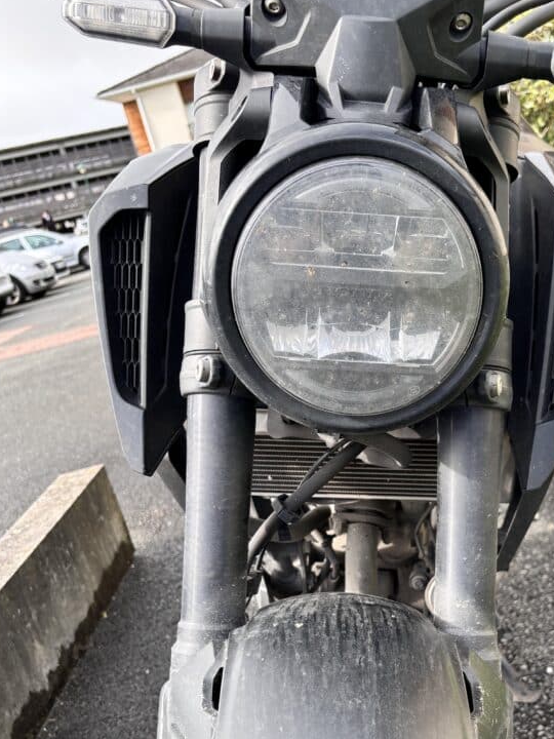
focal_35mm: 37
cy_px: 485
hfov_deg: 38.1
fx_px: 790
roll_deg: +13.7
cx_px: 385
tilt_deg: -21.1
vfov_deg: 49.4
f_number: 1.6
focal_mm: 5.96
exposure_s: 1/425
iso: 50
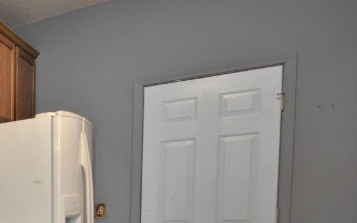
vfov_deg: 28.2
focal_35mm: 41
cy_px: 250
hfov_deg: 34.3
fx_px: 399
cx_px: -107
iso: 100
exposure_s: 2.5
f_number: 16
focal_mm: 10
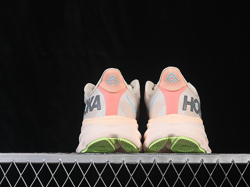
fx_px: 592
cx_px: 142
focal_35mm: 82
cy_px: 94
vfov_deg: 18.0
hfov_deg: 23.8
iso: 160
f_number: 8
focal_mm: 50
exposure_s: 1/80
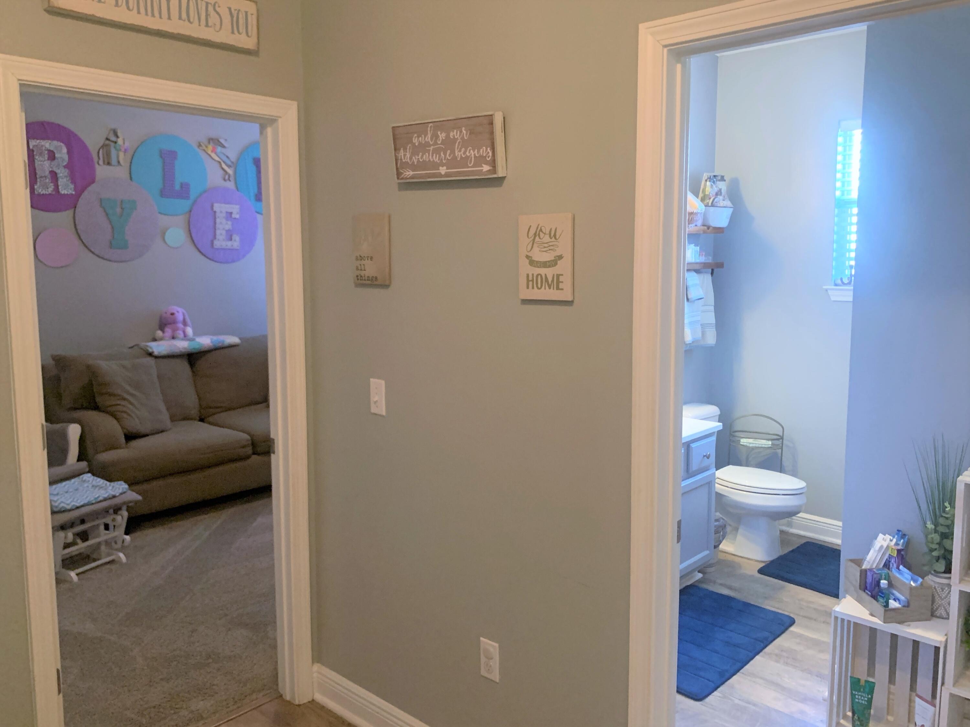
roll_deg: -2.2
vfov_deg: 53.1
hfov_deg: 67.3
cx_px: 485
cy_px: 364
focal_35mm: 26
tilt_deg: -8.0
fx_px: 729
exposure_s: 1/40
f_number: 1.8
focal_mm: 4.25
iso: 400
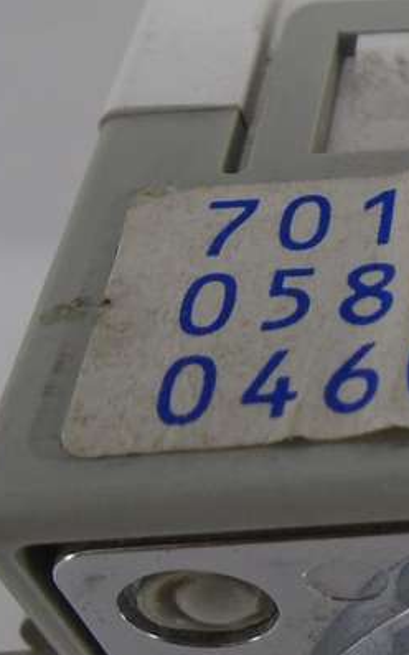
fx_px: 1356
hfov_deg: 15.0
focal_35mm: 76
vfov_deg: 27.1
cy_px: 249
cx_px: 722
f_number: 3.2
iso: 100
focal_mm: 4.6
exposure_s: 1/160
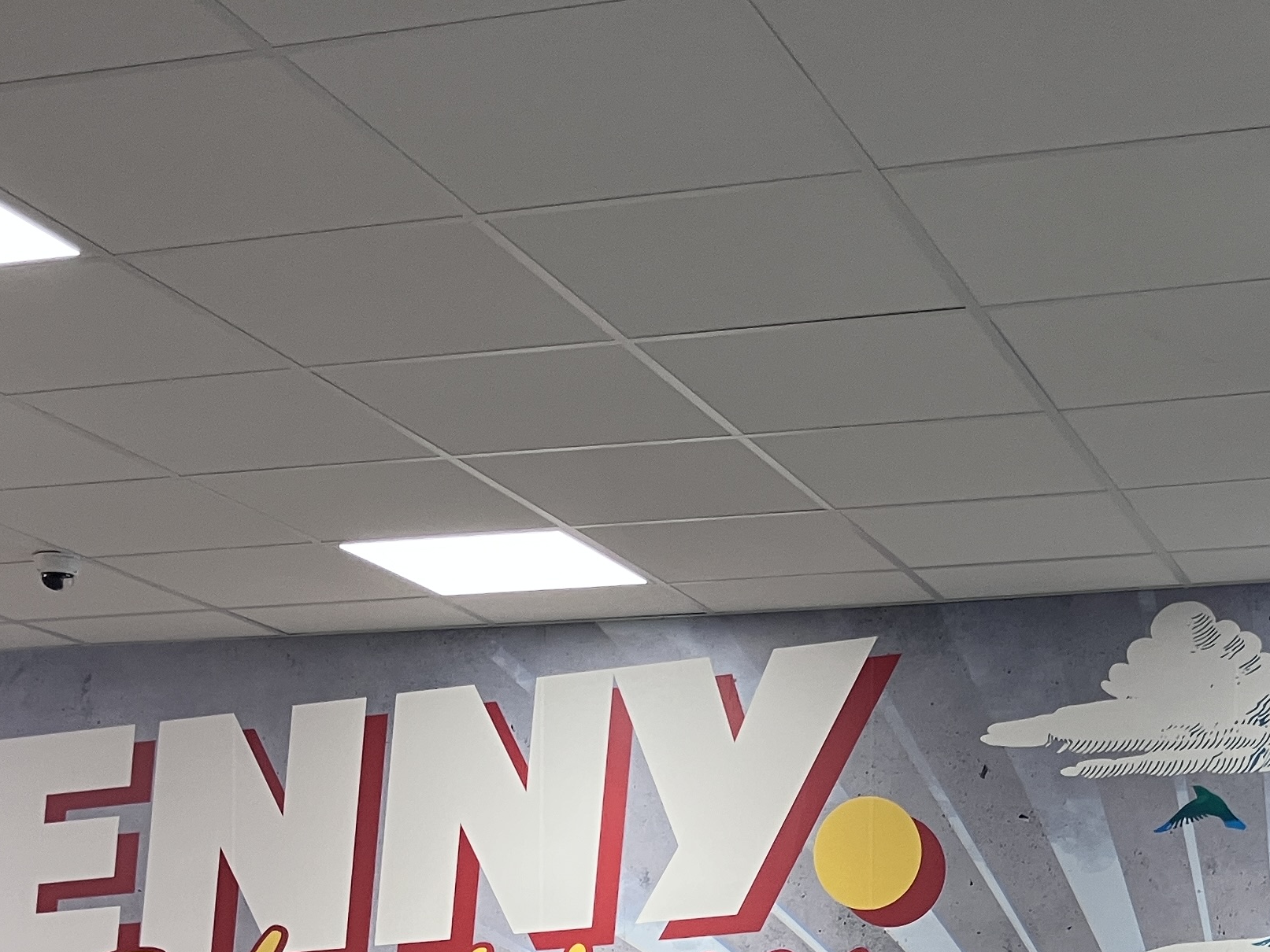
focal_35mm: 70
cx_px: 824
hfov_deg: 27.6
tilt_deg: -0.3
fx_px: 2568
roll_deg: +0.2
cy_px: 1176
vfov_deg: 19.6
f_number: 1.8
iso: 80
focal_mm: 3.99
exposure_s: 1/100
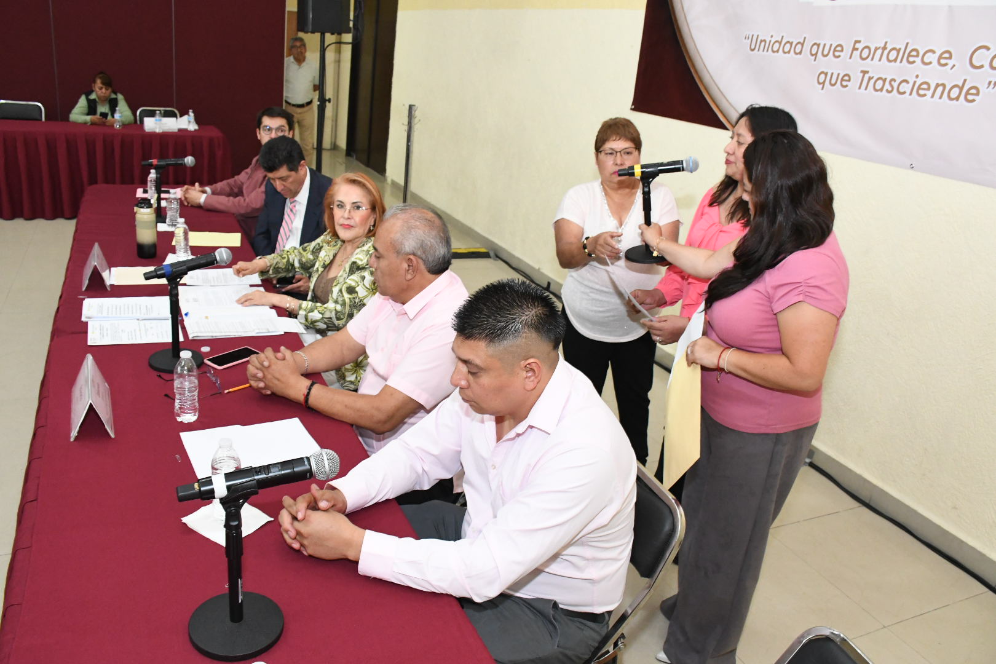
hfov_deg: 67.4
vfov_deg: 47.9
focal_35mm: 27
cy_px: 332
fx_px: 747
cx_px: 498
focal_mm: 18
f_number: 6.3
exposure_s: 1/125
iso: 4000
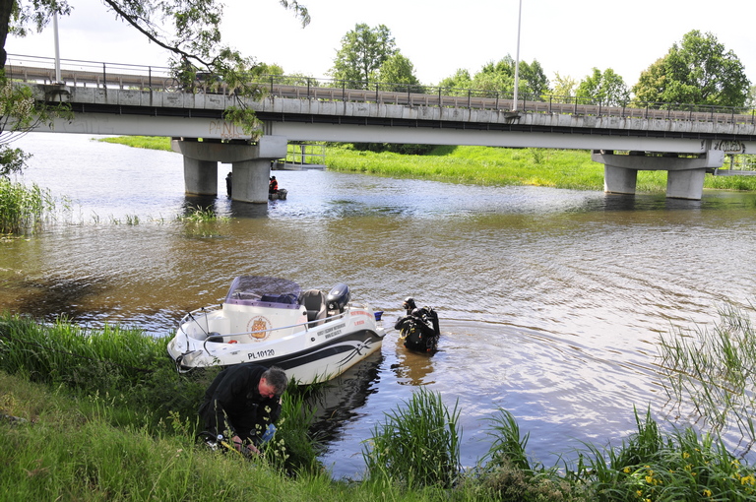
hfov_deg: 48.0
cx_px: 378
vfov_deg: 32.9
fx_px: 849
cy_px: 251
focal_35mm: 40
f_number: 7.1
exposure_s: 1/200
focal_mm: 27
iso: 200
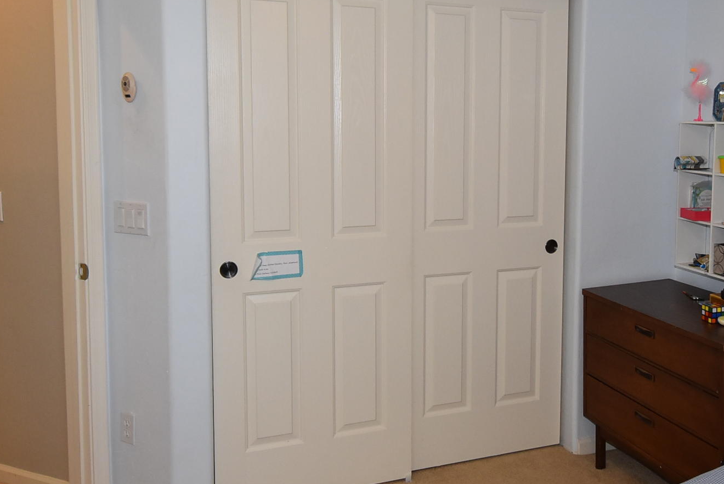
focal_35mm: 34
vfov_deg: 38.6
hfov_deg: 55.3
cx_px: 438
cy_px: 172
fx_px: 684
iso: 800
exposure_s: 1/80
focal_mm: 10
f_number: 4.5
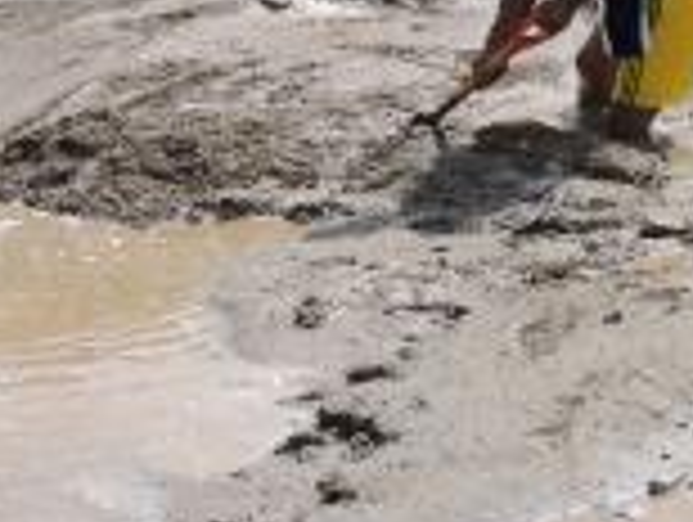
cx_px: 958
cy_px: -140
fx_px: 2326
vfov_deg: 12.4
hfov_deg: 15.9
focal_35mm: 116
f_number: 3.8
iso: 100
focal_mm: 7.2
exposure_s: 1/1250
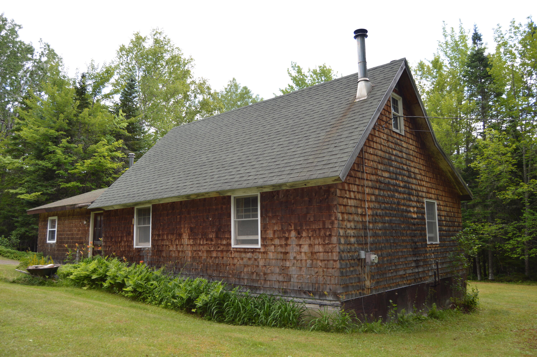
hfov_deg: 67.4
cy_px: 178
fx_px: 402
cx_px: 268
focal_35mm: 27
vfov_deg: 47.8
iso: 100
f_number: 4
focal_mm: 18
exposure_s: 1/200
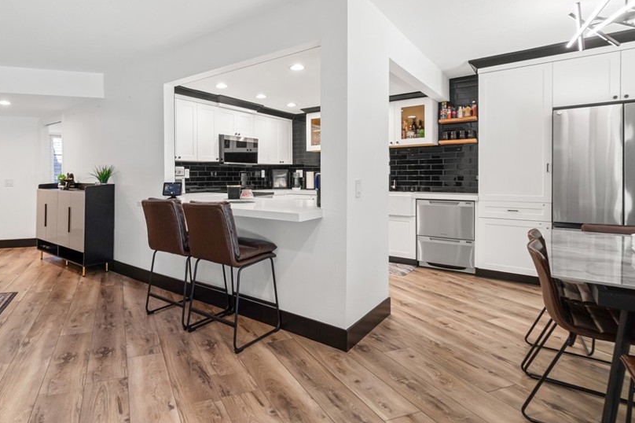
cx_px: 246
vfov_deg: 64.1
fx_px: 335
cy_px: 175
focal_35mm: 19
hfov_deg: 85.6
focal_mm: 10
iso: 320
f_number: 7.1
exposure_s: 1/8
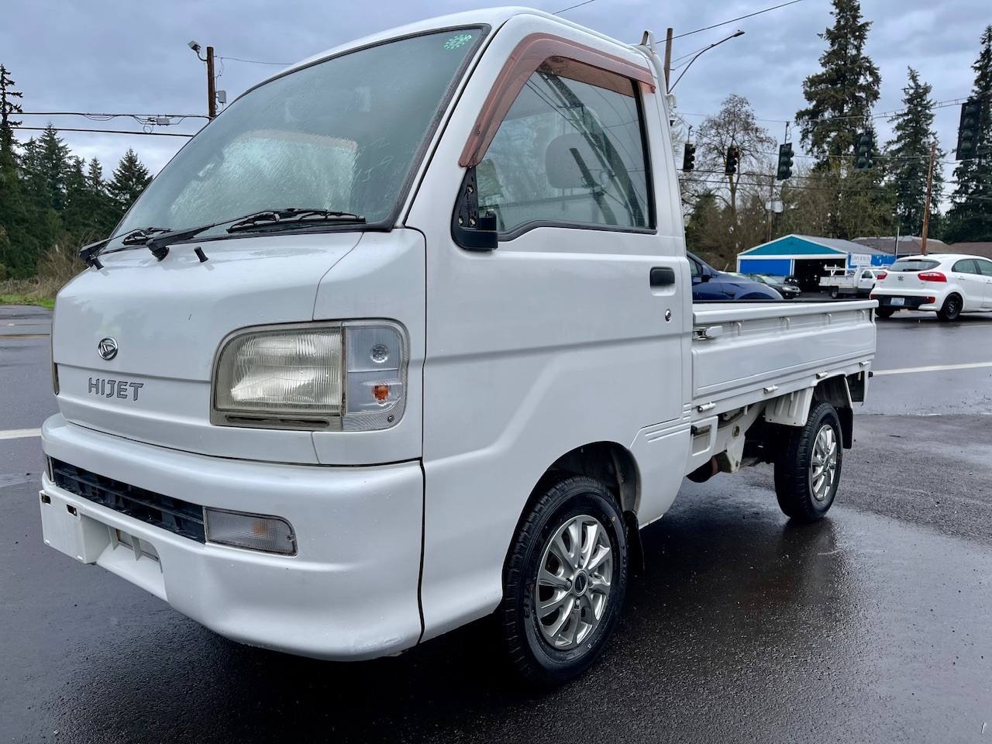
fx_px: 716
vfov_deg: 54.9
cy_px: 372
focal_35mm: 25
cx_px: 496
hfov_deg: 69.4
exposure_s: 1/1188
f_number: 1.6
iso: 32
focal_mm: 5.1
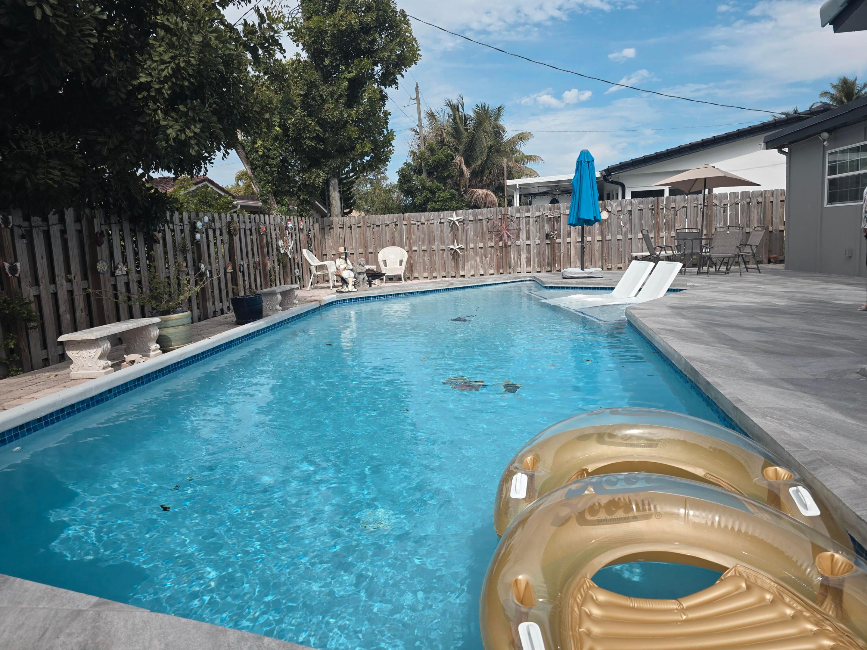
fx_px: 576
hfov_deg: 73.9
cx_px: 434
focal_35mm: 23
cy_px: 325
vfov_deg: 58.9
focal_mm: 6.3
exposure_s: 1/720
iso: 12
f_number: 1.7
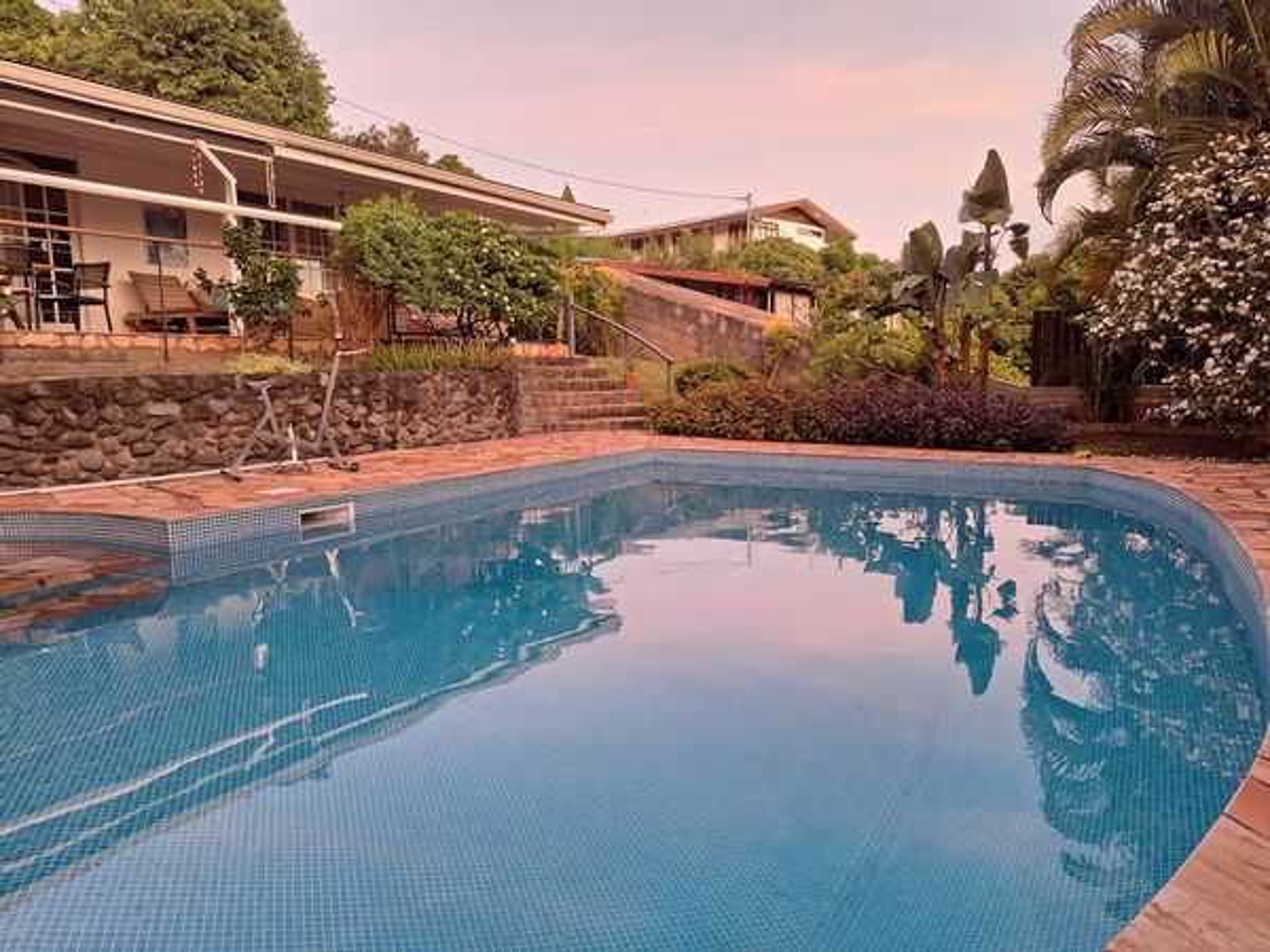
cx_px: 635
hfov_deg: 73.9
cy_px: 476
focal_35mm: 23
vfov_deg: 58.9
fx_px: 844
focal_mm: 5.54
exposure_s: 1/50
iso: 160
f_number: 1.8
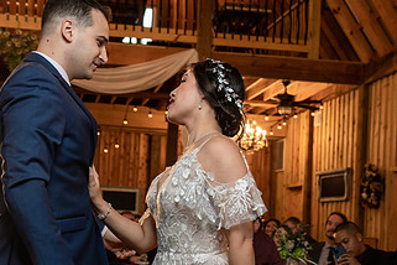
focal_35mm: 70
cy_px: 207
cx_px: 186
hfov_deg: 28.8
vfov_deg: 19.3
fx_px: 772
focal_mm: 37
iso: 2000
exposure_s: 1/100
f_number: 4
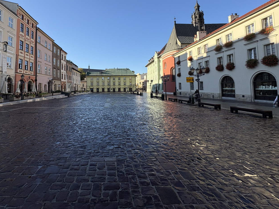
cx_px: 113
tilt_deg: +4.4
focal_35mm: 18
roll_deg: +0.5
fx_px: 145
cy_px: 77
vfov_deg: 70.3
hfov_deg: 86.8
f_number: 2.2
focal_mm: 2.22
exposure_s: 1/1143
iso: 50
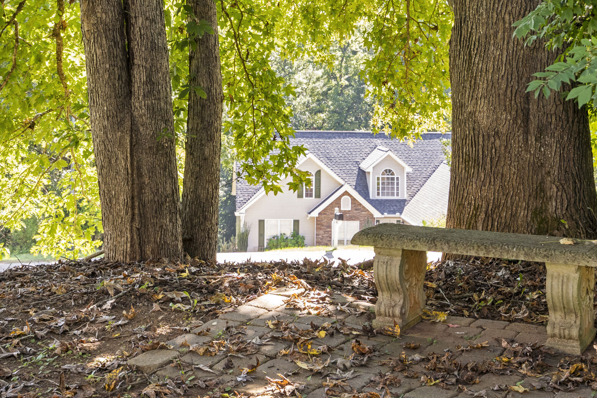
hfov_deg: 35.6
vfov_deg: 23.9
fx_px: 929
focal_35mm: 56
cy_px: 101
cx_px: 317
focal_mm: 35
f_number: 8
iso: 800
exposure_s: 1/100
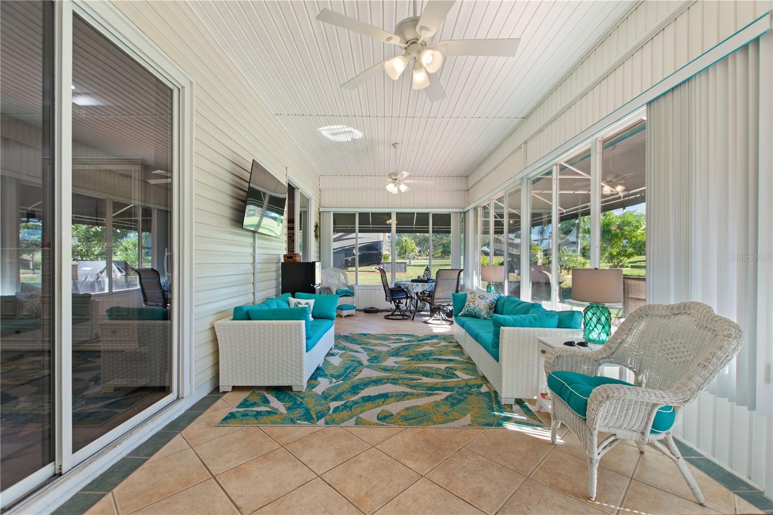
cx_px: 386
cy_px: 258
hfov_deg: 100.4
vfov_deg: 77.3
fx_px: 322
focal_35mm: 15
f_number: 4.5
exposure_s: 1/50
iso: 400
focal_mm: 10
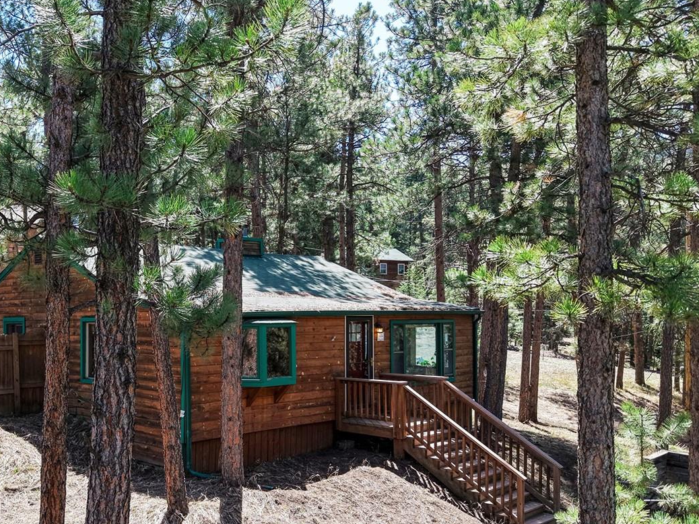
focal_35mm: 37
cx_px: 230
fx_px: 747
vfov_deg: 38.4
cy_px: 325
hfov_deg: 49.2
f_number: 1.8
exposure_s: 1/1250
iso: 250
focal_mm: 8.67
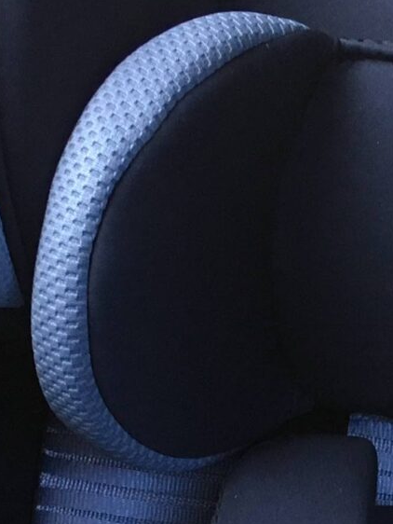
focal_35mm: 132
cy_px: 625
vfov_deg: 14.5
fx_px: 1997
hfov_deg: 11.0
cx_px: 501
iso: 100
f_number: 2.2
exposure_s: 1/30
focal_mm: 4.15
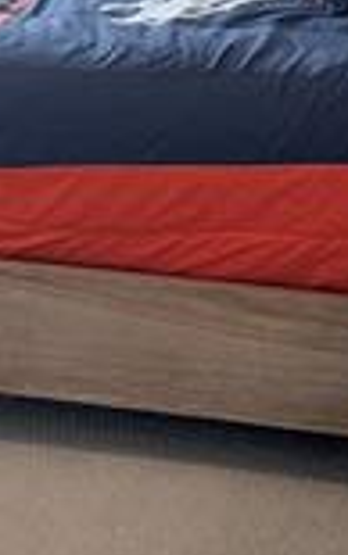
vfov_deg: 18.6
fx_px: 1592
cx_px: 169
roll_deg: +0.3
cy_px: -134
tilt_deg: -9.2
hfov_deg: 12.5
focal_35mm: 105
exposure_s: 1/230
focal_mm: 6.76
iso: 160
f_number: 1.78
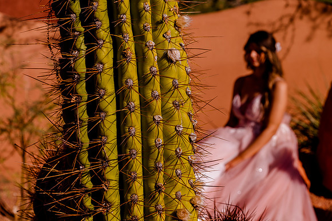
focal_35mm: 75
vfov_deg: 18.2
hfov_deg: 27.0
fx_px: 691
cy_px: 110
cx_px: 166
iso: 200
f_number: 8
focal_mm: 75
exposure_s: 1/800
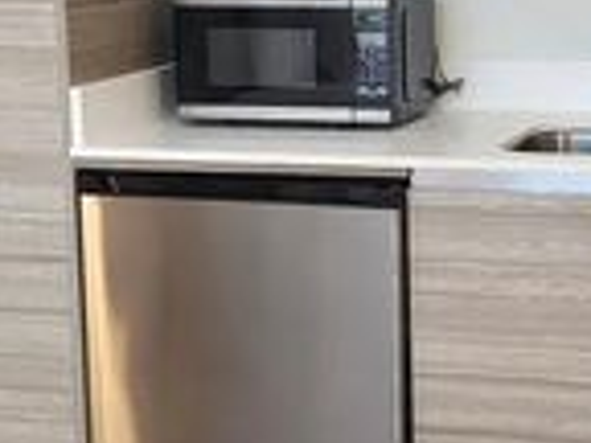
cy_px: 144
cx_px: 513
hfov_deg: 19.0
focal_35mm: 102
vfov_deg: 14.5
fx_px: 1741
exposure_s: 1/60.2
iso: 640
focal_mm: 6.4
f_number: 1.8
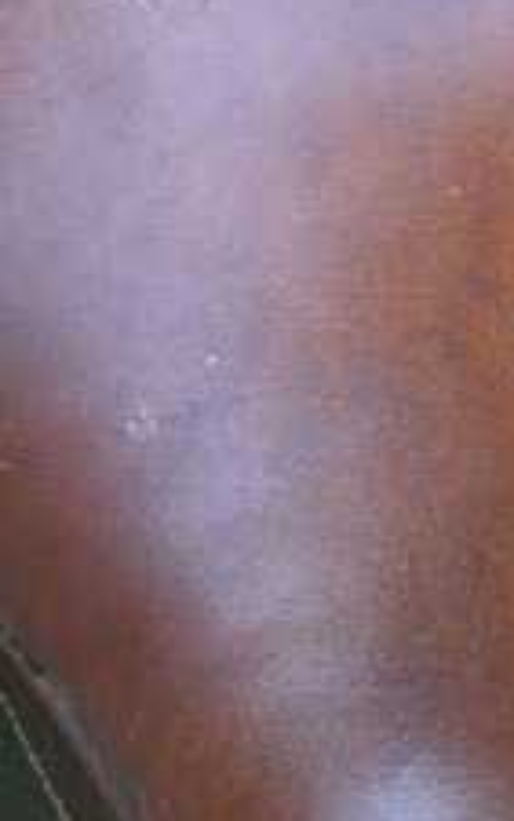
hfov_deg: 10.3
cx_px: 355
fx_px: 2841
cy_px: 456
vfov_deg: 16.4
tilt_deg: -68.1
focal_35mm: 127
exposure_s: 1/120
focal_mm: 6.93
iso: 200
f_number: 1.8
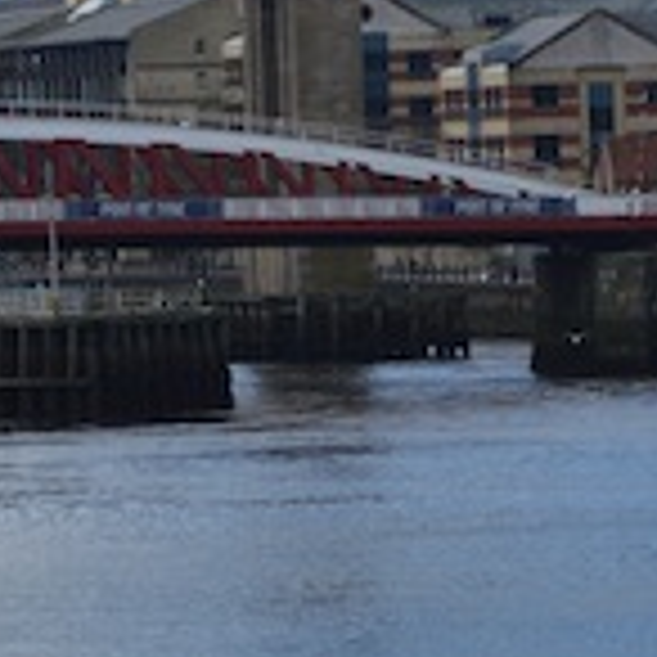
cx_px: 126
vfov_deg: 3.6
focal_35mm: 488
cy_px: -234
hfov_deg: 3.6
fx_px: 10479
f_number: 5.6
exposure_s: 1/500
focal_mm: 62
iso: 110
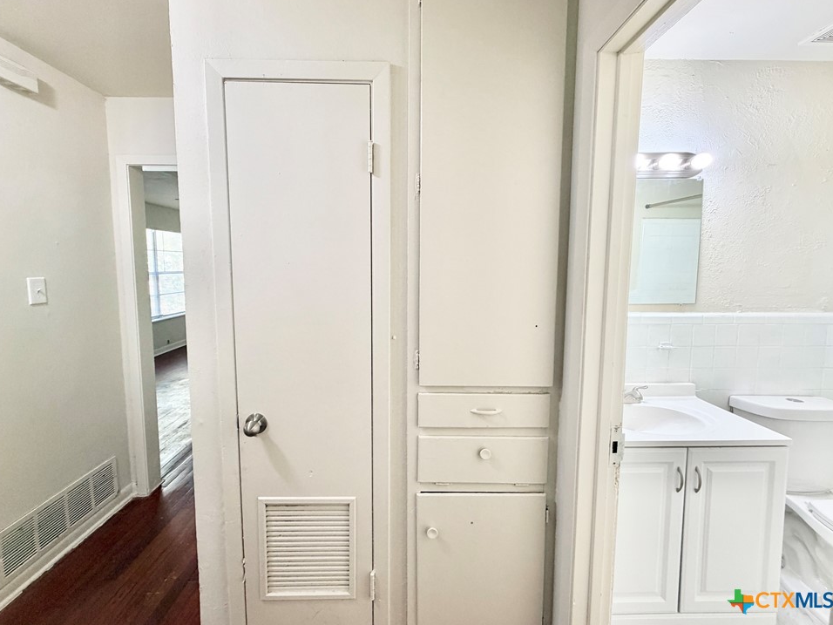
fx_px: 361
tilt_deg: -5.1
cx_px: 409
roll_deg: -0.1
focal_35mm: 15
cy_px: 297
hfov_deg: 98.2
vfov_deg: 81.7
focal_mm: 2.22
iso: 250
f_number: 2.2
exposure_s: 1/120
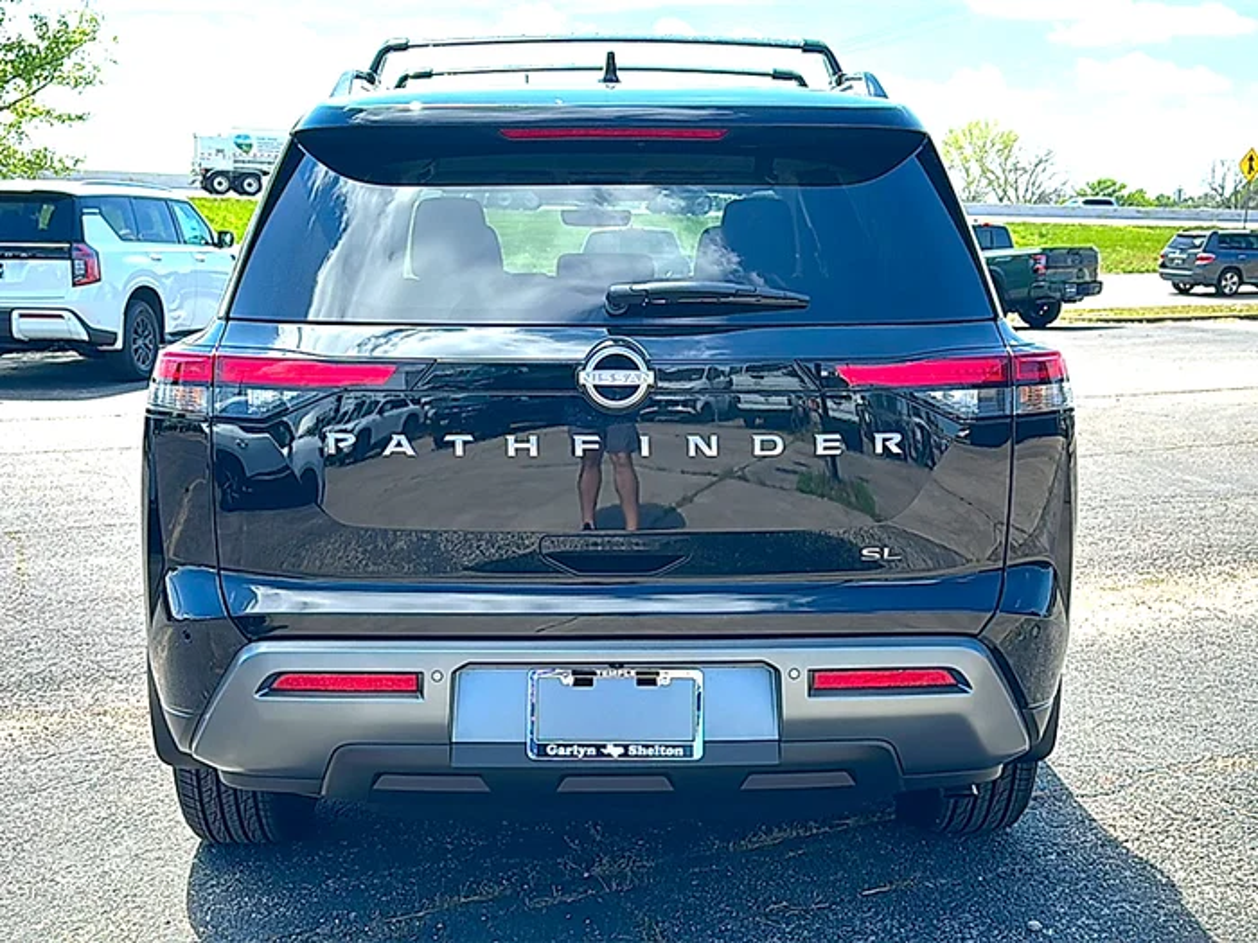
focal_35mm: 38
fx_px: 1381
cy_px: 472
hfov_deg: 49.0
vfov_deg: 37.7
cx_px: 629
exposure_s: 1/2119
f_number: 1.78
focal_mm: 6.86
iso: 100
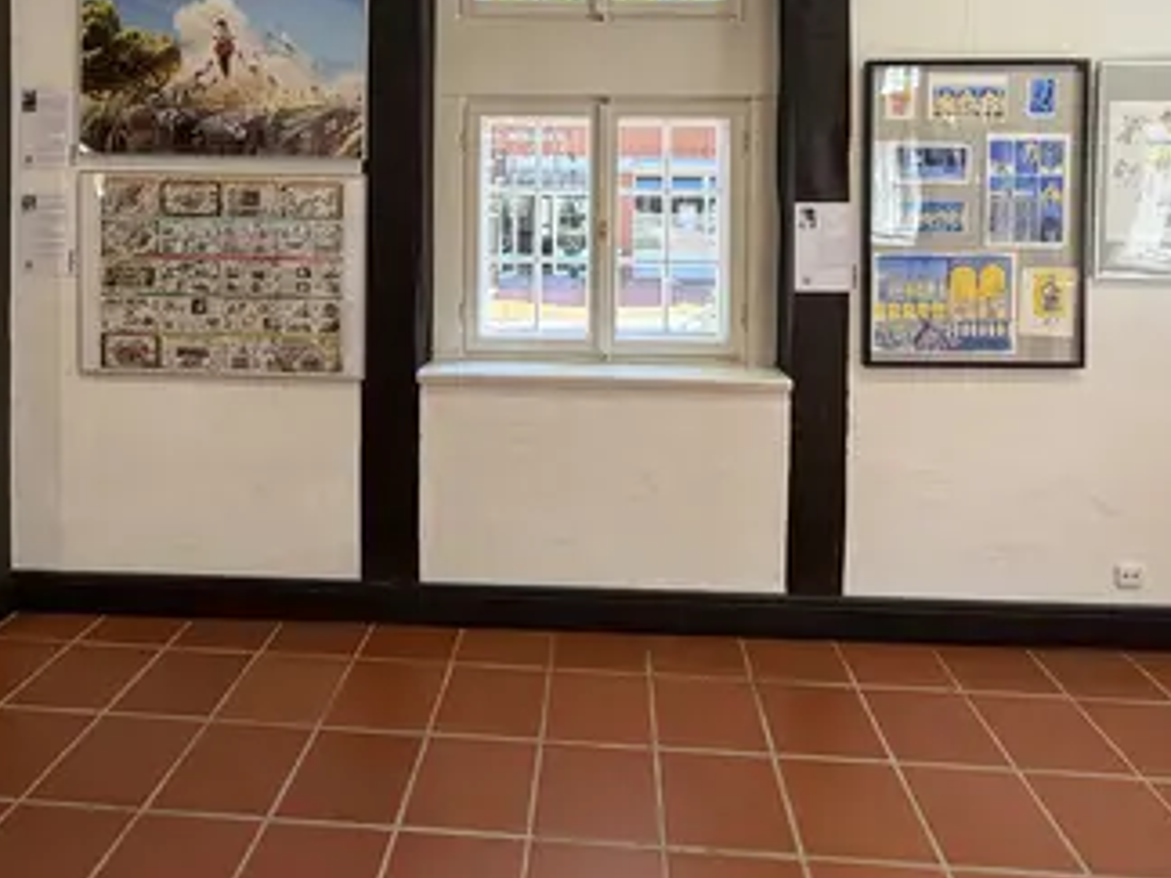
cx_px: 566
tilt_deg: +0.8
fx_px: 778
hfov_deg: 73.9
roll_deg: -0.4
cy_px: 188
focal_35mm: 23
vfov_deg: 55.2
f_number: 2.2
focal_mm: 2.22
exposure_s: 1/100
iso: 64
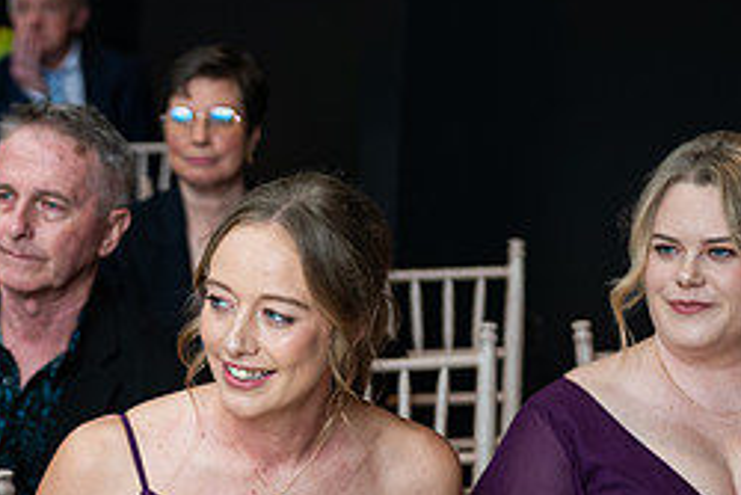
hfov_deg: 14.1
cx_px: 39
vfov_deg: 9.5
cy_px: 482
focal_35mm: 144
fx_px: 2966
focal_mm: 62
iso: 400
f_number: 3.5
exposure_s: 1/200
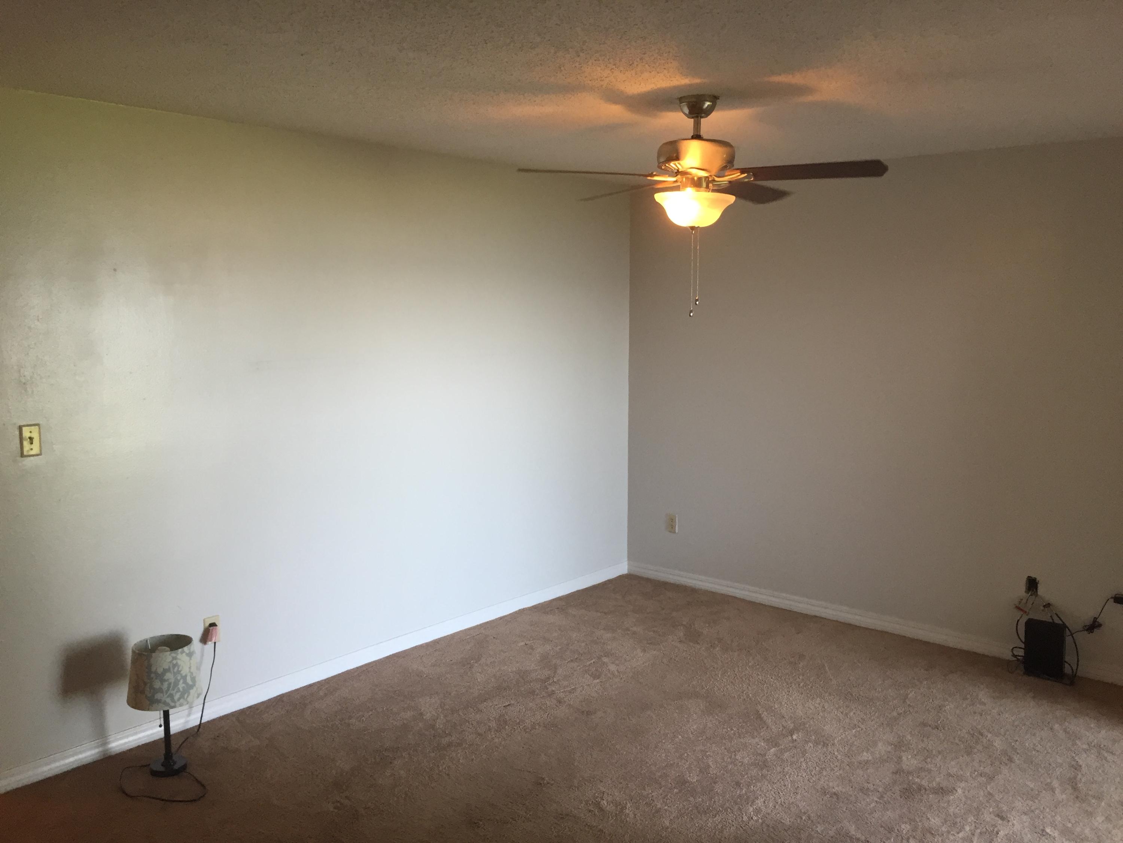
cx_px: 562
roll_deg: +0.1
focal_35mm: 29
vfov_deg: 48.2
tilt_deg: -7.7
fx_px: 941
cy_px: 422
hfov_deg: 61.7
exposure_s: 1/30
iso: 32
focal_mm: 4.15
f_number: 2.2
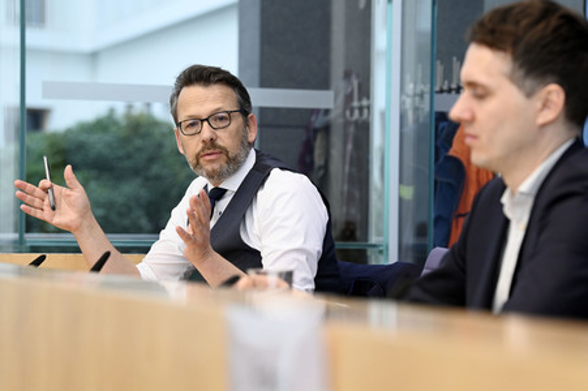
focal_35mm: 140
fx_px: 2285
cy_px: 196
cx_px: 294
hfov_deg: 14.7
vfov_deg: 9.8
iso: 3200
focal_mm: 140
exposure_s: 1/400
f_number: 5.6
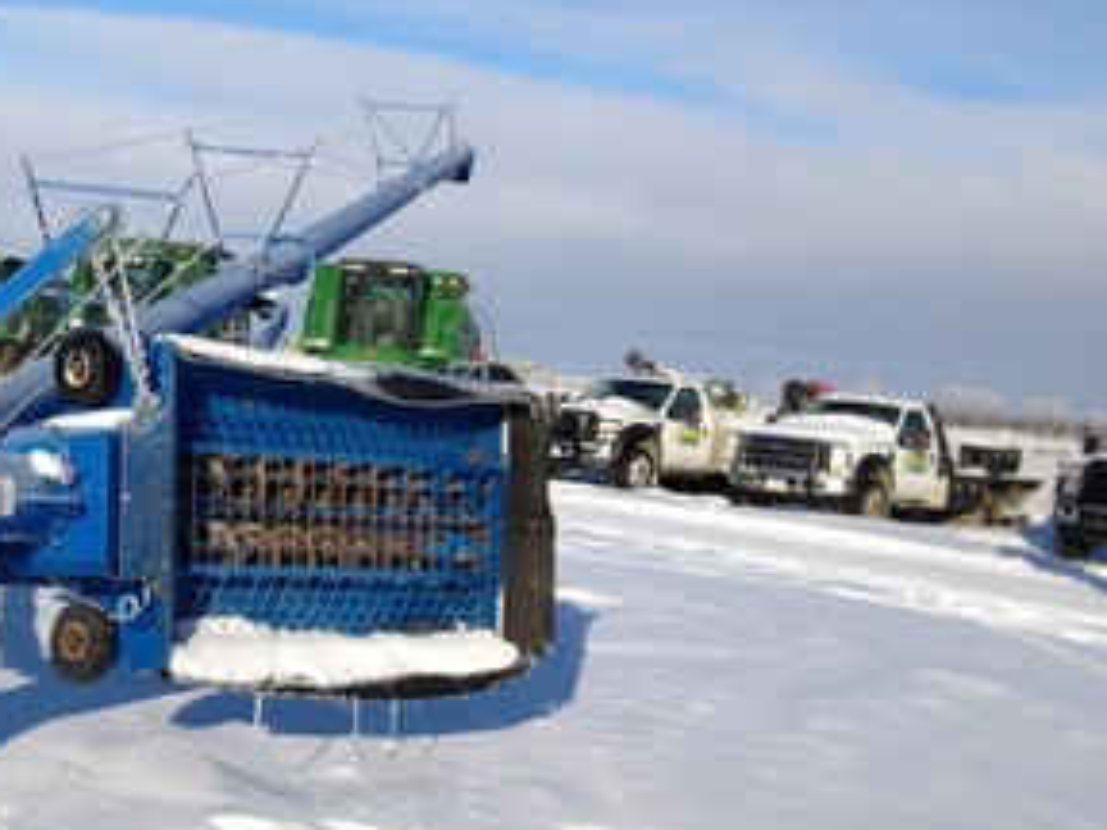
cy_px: 500
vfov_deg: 22.2
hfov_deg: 28.1
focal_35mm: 66
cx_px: 69
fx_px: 2111
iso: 50
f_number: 2.4
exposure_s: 1/2513
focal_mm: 4.28
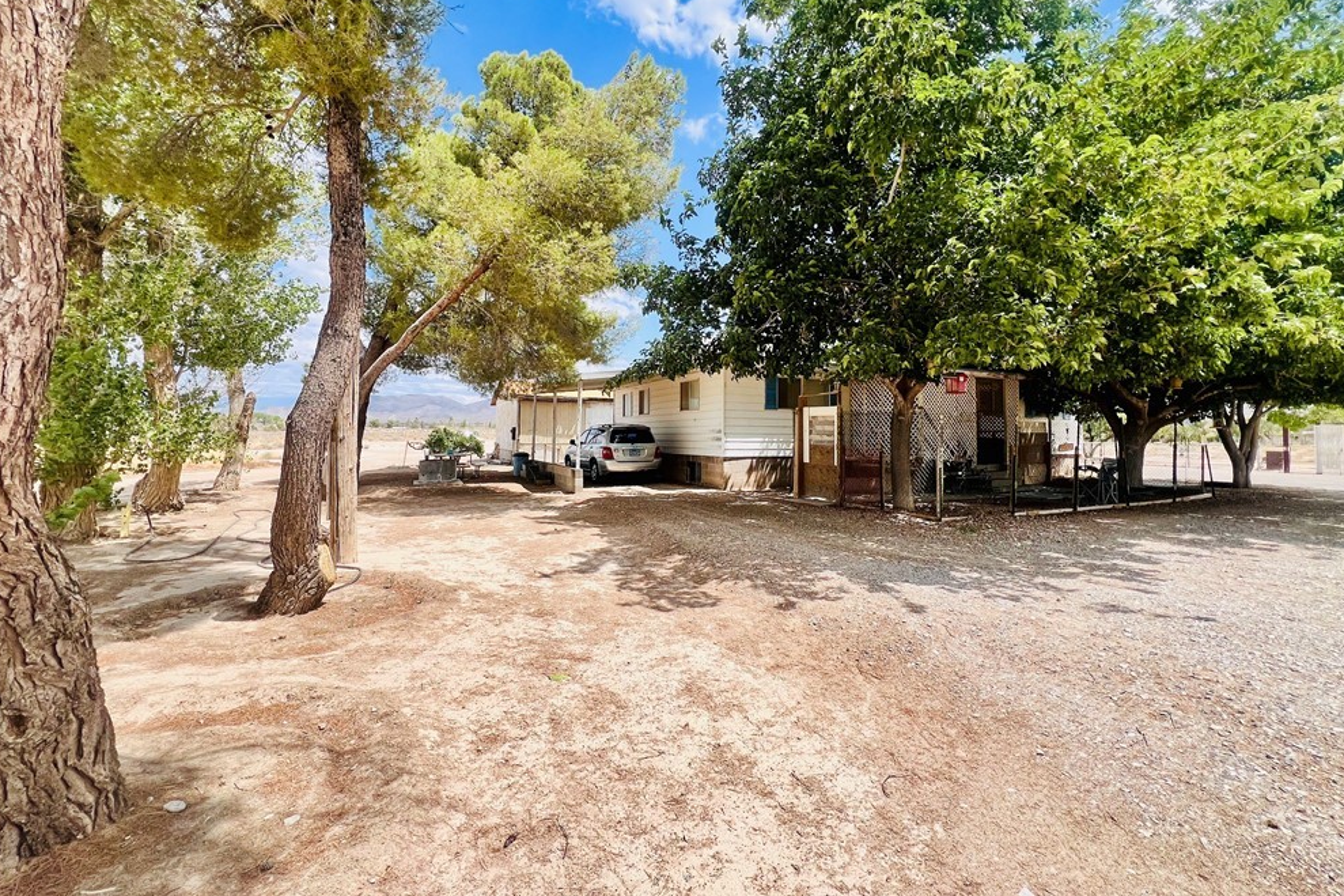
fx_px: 523
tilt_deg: +2.9
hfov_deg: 104.3
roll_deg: -1.0
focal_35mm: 14
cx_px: 670
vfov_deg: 81.1
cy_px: 417
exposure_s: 1/1220
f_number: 1.8
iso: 32
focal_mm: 1.57
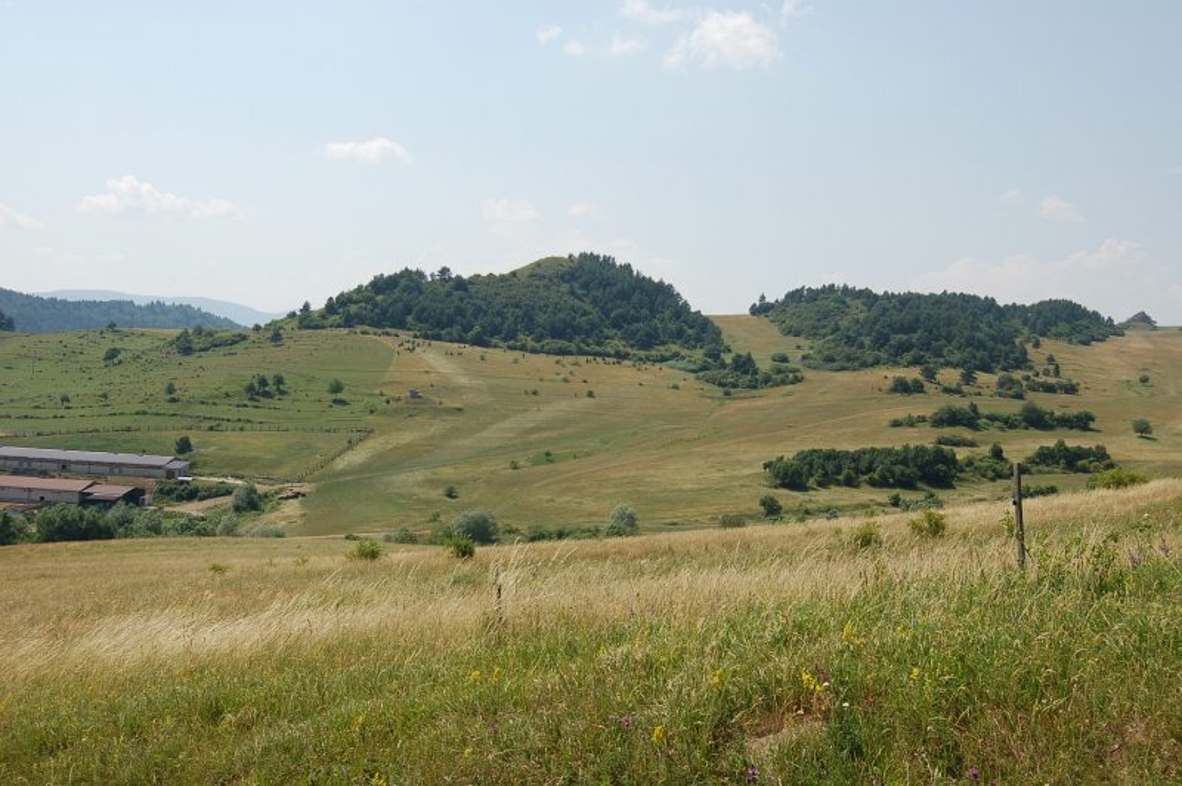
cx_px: 591
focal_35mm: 42
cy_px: 393
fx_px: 1378
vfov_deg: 31.8
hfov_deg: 46.4
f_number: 8
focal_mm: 28
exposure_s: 1/400
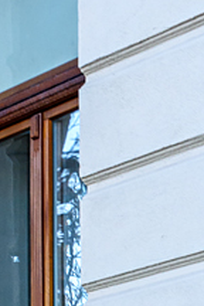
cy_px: 497
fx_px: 2068
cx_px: -208
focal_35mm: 243
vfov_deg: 8.2
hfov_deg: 5.5
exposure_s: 1/100
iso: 200
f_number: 7.1
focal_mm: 35
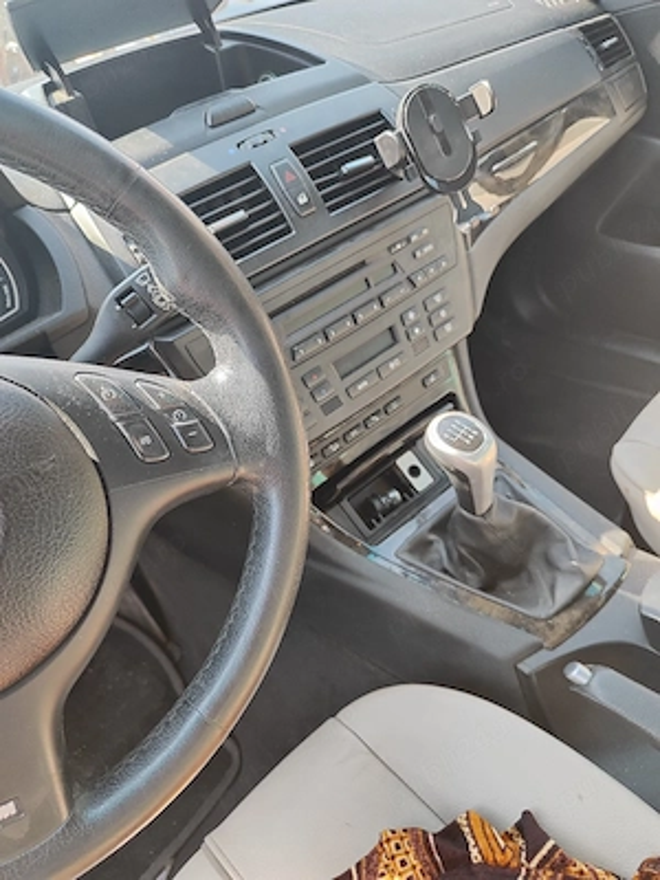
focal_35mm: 23
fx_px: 585
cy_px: 440
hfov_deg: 58.9
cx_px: 330
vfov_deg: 73.9
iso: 155
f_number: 1.88
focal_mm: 5.59
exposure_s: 1/100
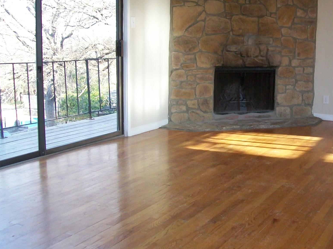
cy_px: 121
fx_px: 462
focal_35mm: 48
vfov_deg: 30.3
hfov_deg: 39.3
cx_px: 217
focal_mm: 6
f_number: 2.7
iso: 160
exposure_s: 1/80
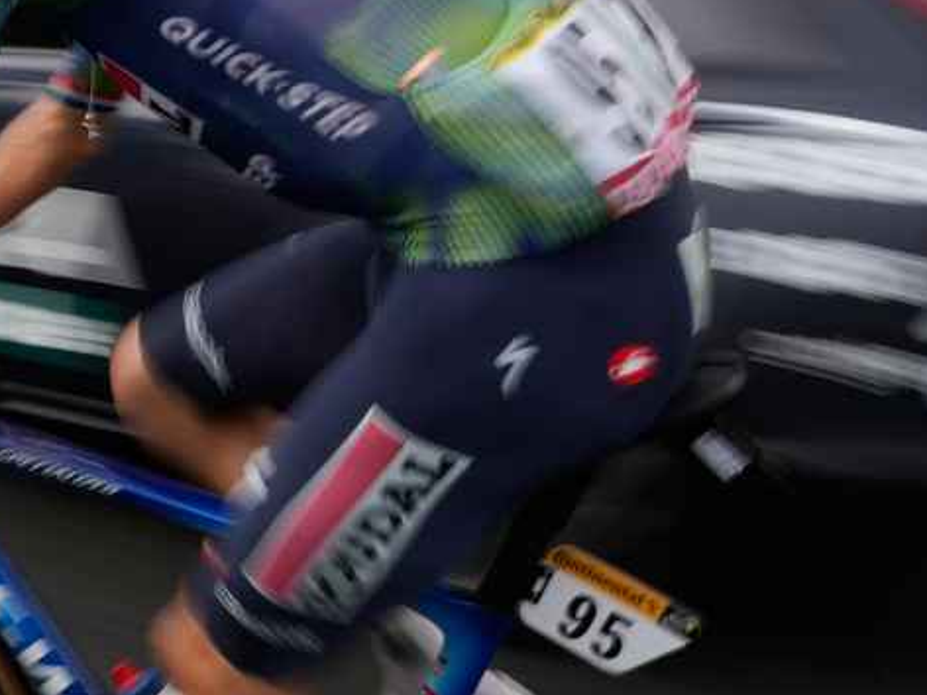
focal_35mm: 50
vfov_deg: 28.7
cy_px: 175
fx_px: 1339
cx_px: -53
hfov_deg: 33.9
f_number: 22
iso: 250
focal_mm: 24
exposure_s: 1/25
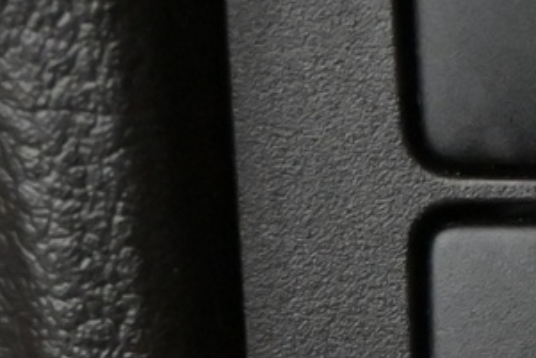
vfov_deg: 6.8
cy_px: 443
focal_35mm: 202
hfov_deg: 9.5
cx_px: 1100
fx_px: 3004
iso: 5600
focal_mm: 25
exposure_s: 1/40
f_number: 4.2
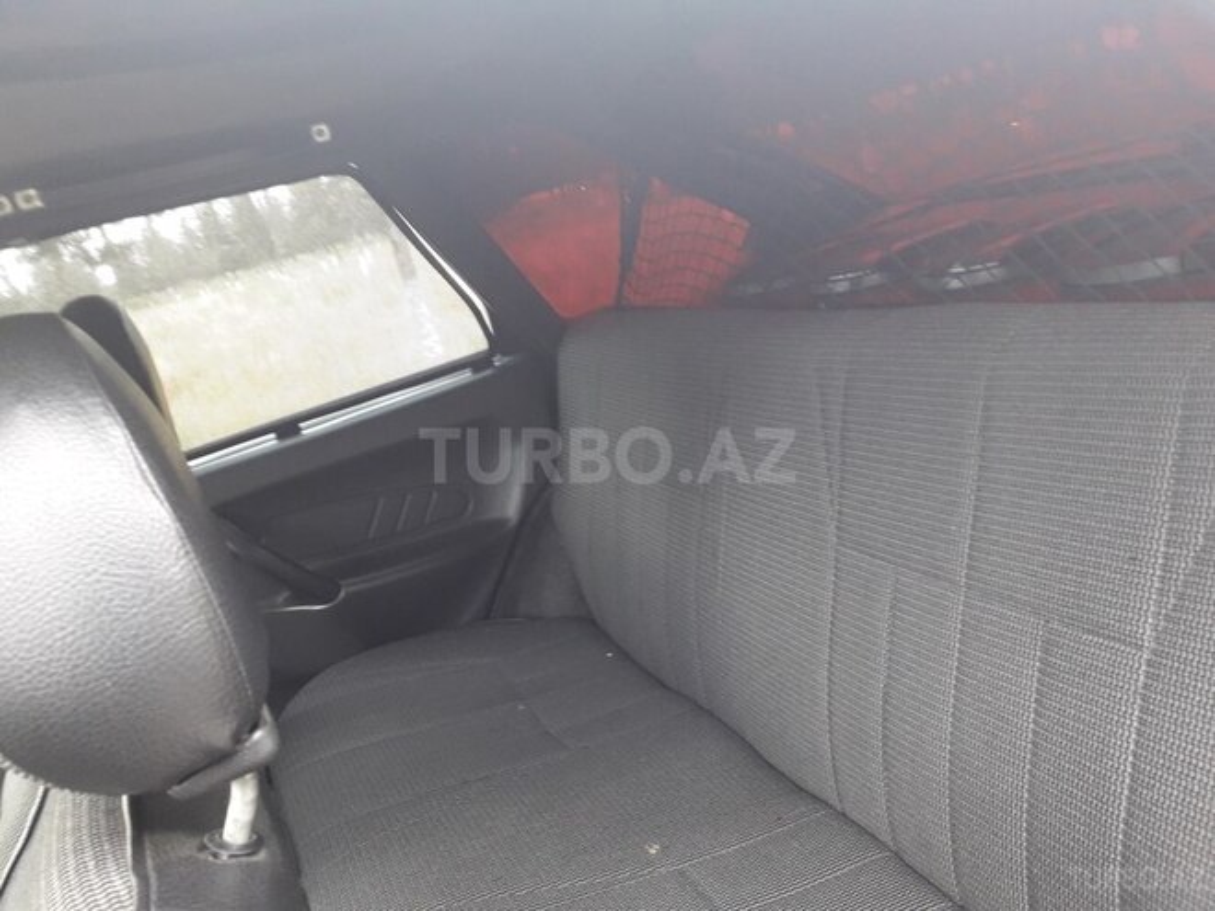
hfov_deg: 65.3
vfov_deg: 51.4
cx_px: 608
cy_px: 456
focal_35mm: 27
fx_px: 948
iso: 160
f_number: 1.9
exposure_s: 1/50
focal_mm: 3.6
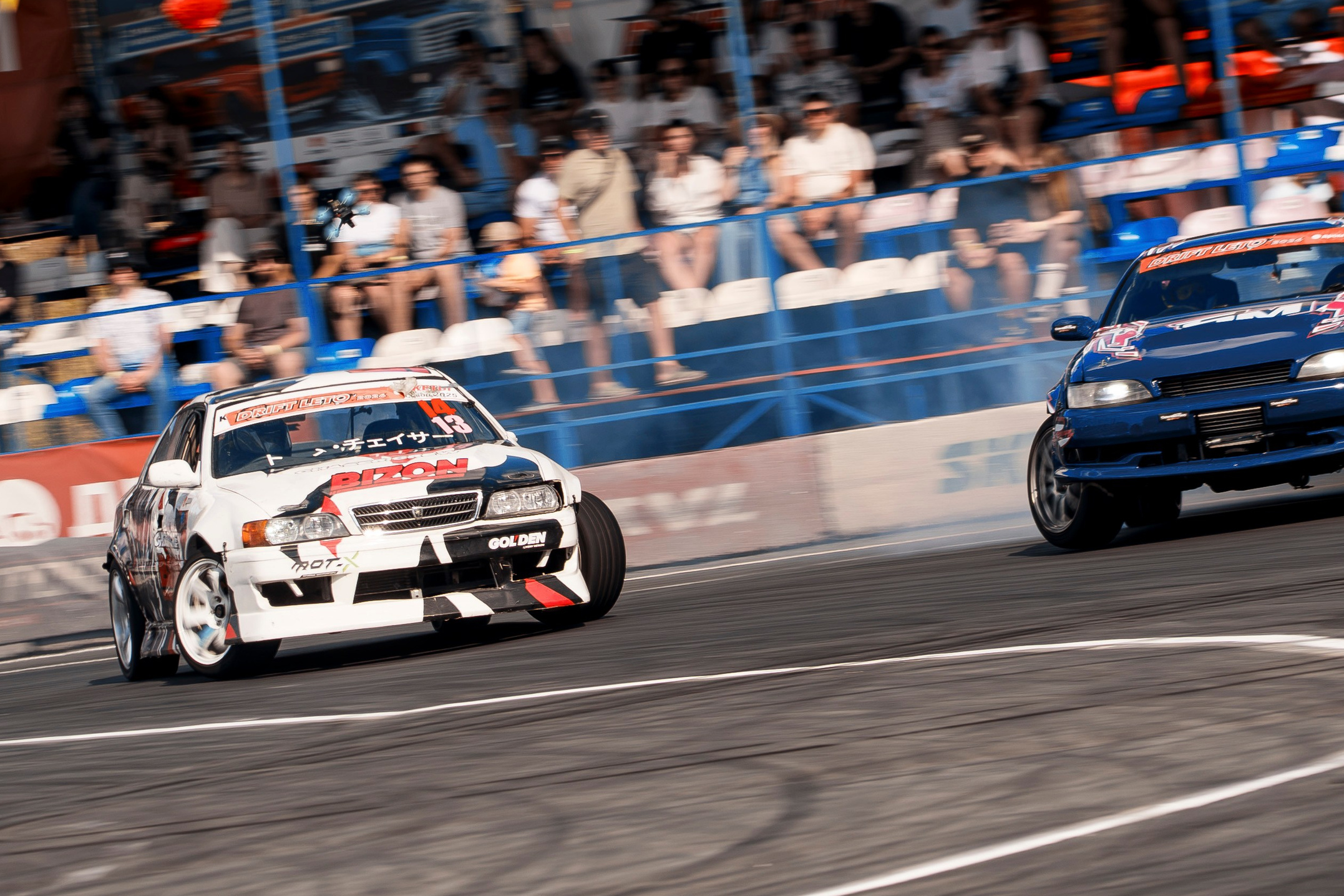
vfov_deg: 3.7
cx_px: 526
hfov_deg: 5.5
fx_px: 14036
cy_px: 448
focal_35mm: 376
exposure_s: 1/125
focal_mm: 160
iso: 100
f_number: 11
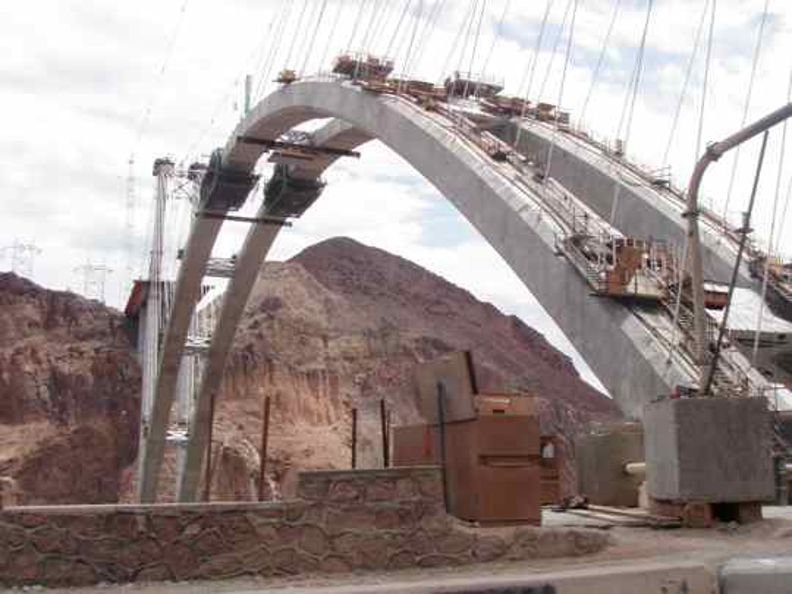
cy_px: 297
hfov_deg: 49.0
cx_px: 396
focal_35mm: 38
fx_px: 869
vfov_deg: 37.7
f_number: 6.3
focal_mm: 6.7
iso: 80
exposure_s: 1/250
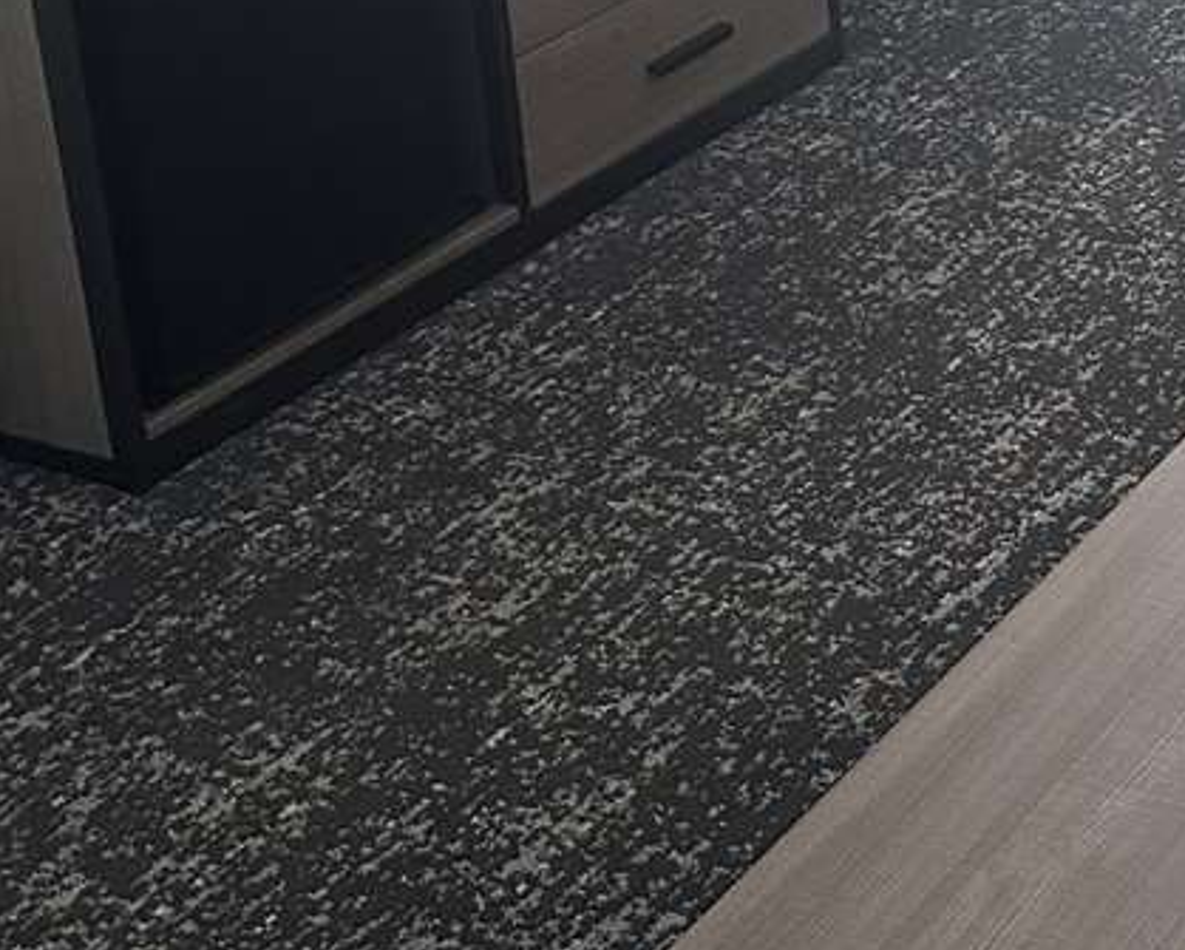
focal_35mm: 84
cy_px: -143
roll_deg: +0.8
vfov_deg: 17.6
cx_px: 1486
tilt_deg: -18.4
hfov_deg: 20.9
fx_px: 2948
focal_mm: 6.86
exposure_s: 1/60
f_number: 1.78
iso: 320
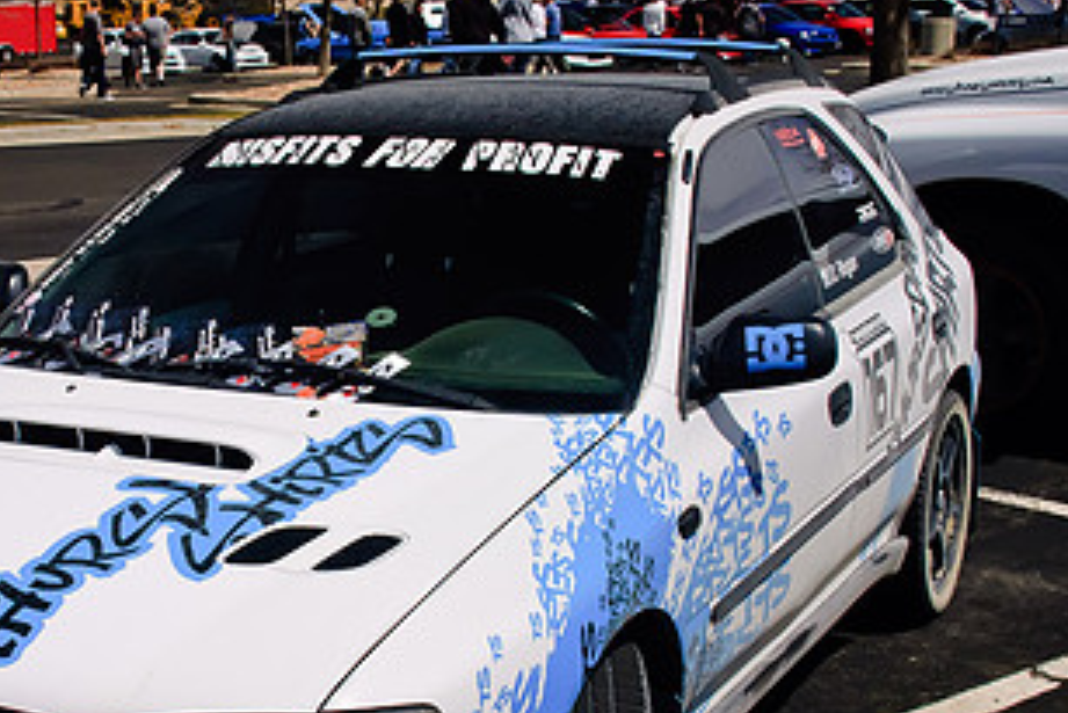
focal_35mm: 68
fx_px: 2018
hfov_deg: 29.2
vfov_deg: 19.9
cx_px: 271
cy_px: 508
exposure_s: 1/250
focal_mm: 24
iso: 200
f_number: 8
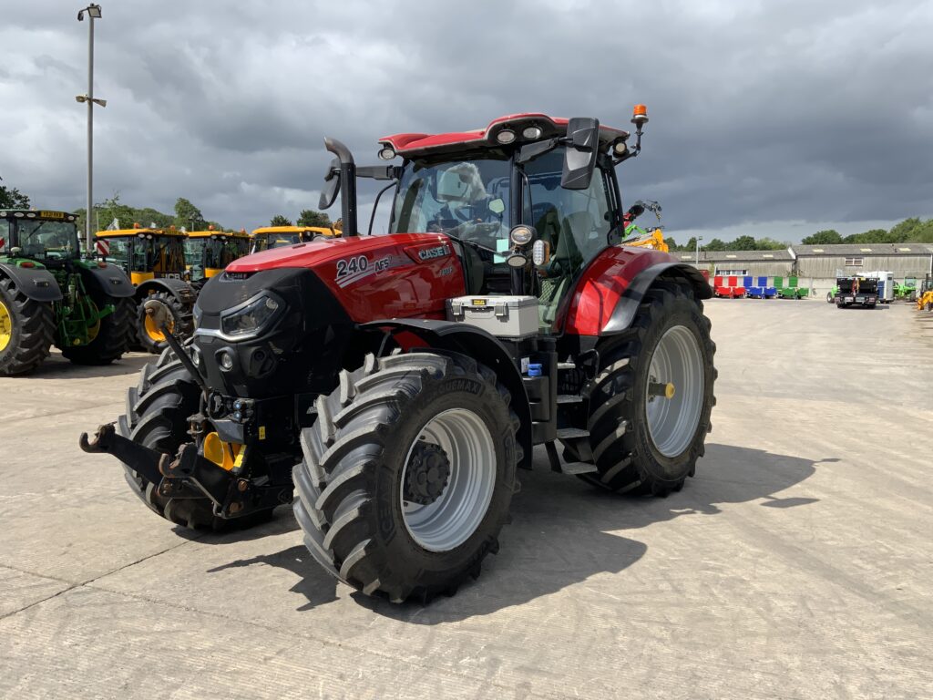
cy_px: 350
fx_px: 782
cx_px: 466
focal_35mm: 29
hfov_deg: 61.7
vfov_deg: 48.2
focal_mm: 3
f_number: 1.8
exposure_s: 1/1848
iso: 16
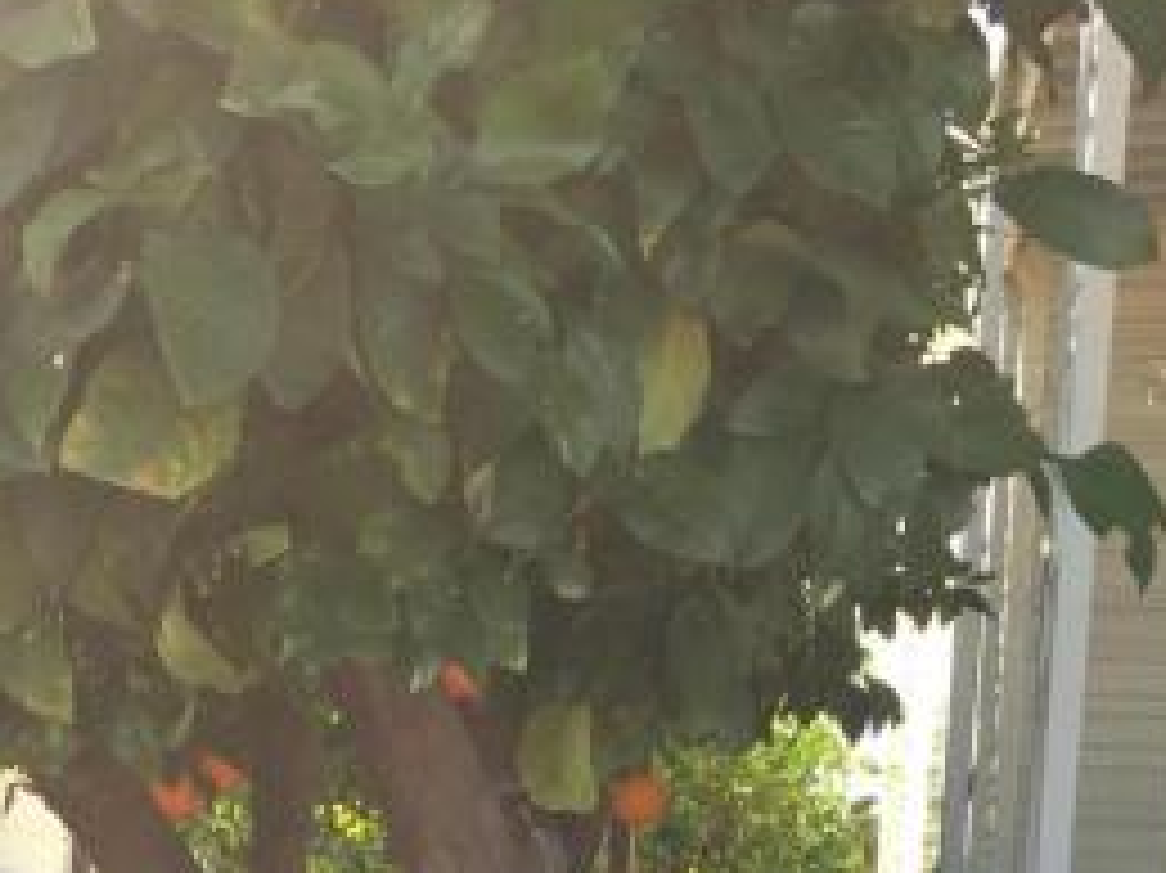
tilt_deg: -10.6
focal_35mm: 86
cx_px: 428
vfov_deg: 15.1
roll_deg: -2.2
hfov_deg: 22.7
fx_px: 2895
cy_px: 1521
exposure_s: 1/403
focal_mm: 4.15
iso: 32
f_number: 2.2
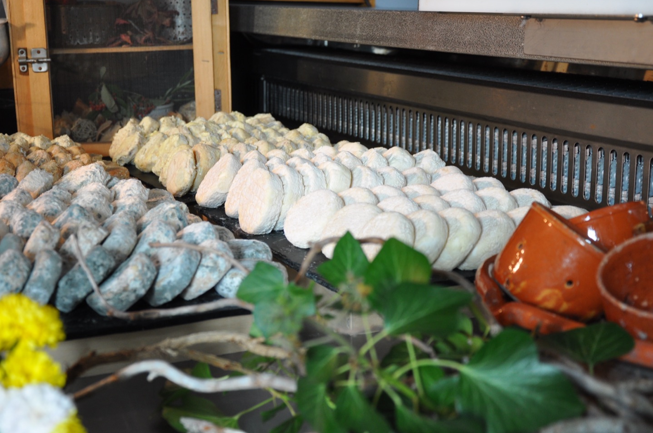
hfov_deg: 33.3
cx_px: 249
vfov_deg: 22.6
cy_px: 208
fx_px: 1087
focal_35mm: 60
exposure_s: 1/20
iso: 400
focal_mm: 32
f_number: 4.5
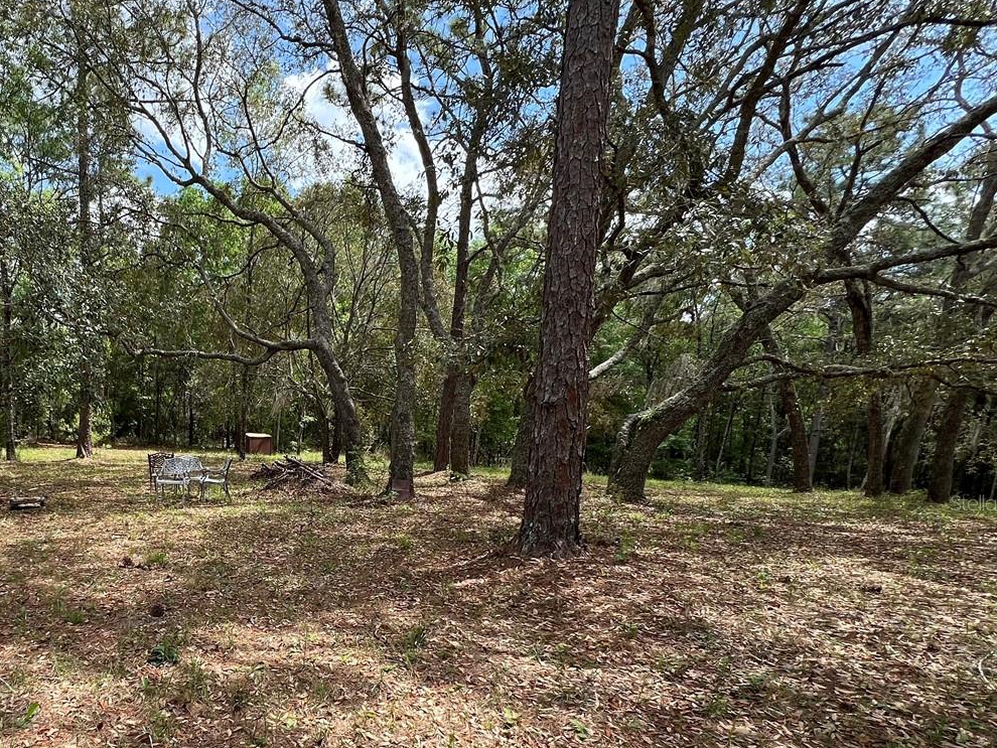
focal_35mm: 21
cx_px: 240
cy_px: 502
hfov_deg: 73.0
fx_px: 605
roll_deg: -1.7
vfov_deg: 61.8
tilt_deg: -7.7
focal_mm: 1.57
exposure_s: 1/391
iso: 32
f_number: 1.8
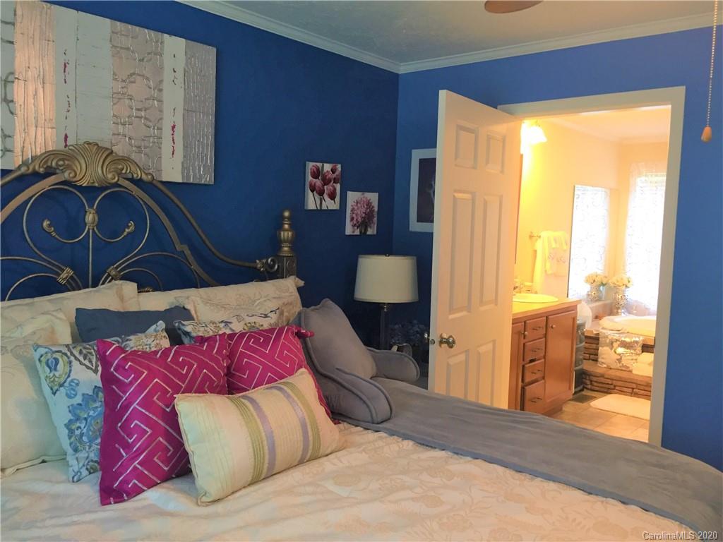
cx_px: 362
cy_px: 271
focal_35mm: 29
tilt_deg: -7.6
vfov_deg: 48.2
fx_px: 606
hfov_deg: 61.7
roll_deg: -3.2
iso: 100
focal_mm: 4.15
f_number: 2.2
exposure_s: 1/30
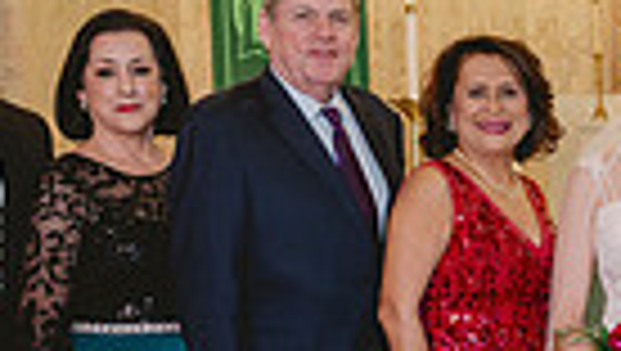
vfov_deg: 10.0
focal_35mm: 121
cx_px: 760
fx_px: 1995
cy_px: 320
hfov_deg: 16.9
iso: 1000
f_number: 4
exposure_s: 1/125
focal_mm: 27.5
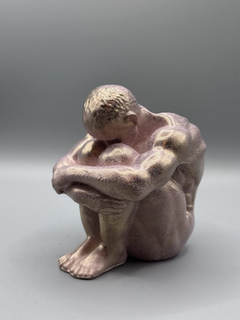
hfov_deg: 30.3
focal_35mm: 48
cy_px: 160
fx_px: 444
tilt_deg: -11.2
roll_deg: -1.1
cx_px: 120
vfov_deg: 39.7
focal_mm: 6.86
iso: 64
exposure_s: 1/174
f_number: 1.78
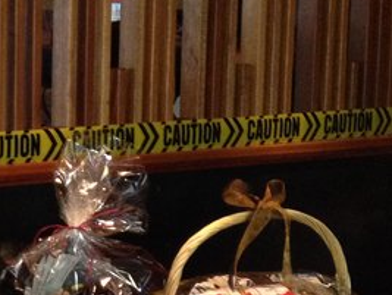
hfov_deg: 13.8
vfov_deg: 11.0
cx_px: -189
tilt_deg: -10.2
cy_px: 248
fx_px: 1519
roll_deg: +1.4
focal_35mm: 134
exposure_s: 1/20
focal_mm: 4.28
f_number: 2.4
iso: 200
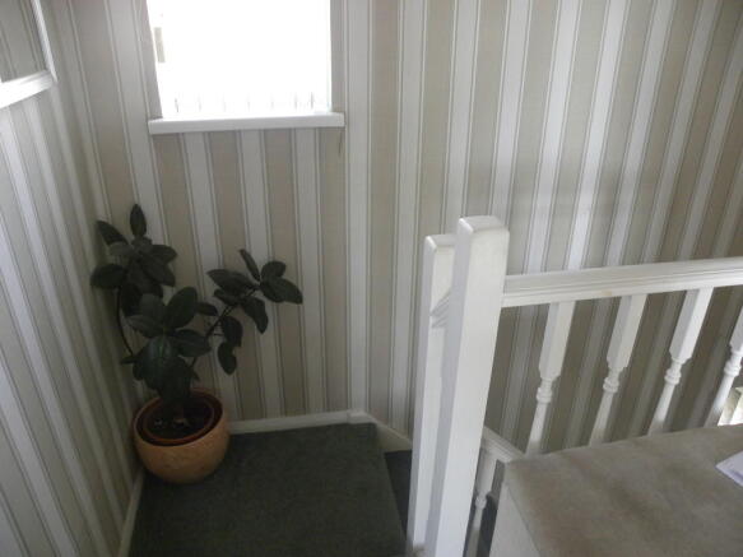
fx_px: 558
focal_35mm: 26
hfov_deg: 67.3
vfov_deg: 53.0
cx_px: 372
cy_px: 278
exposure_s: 1/73.6
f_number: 2.8
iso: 286
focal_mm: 4.6
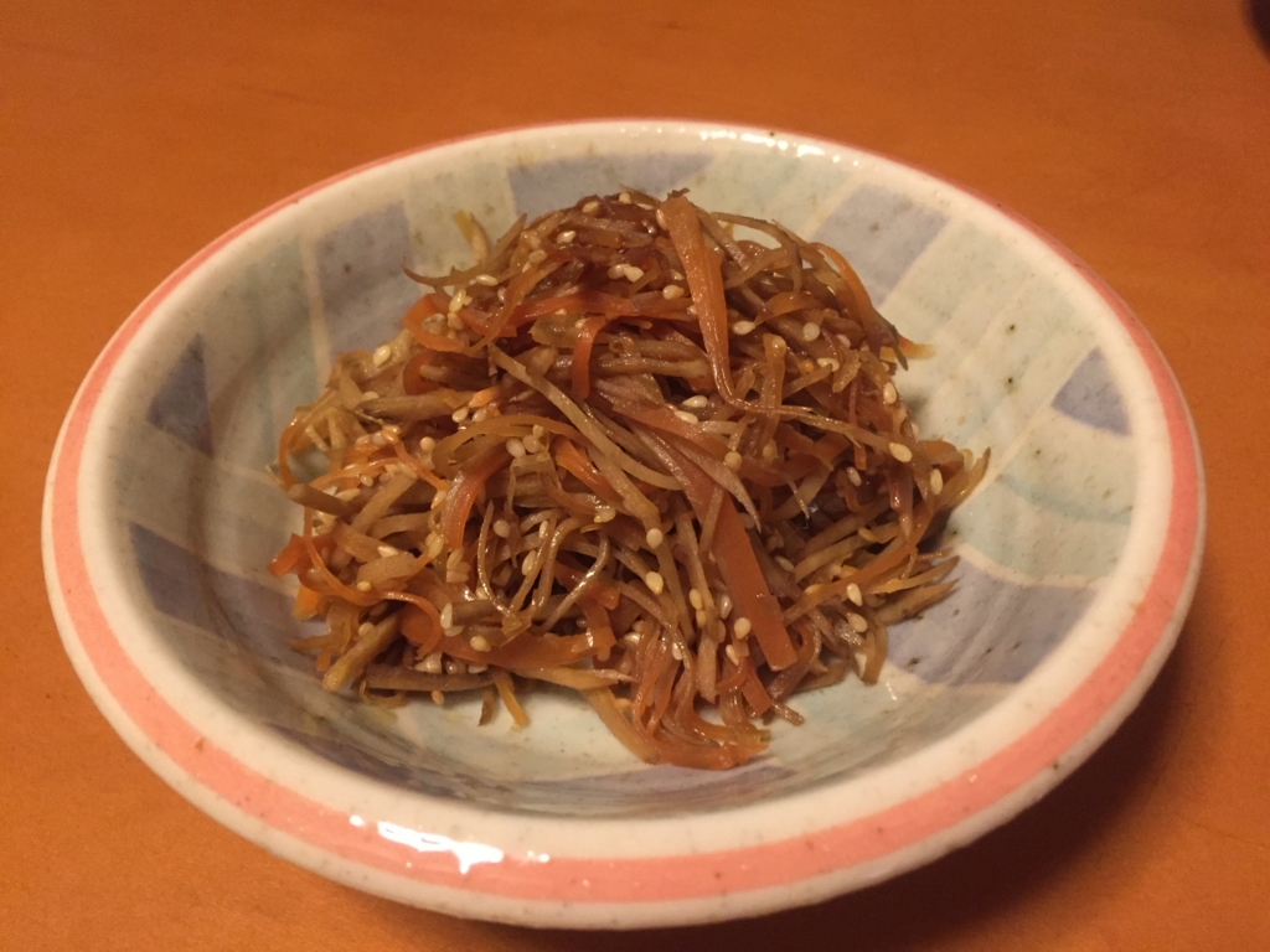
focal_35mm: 29
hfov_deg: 61.7
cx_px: 635
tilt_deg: -45.0
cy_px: 476
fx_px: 1064
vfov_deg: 48.2
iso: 250
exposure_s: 1/20
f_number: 2.2
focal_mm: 4.15
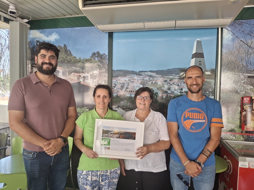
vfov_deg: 54.9
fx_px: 183
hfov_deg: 69.4
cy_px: 95
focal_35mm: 25
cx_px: 127
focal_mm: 4.69
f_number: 1.8
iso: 125
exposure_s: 1/100
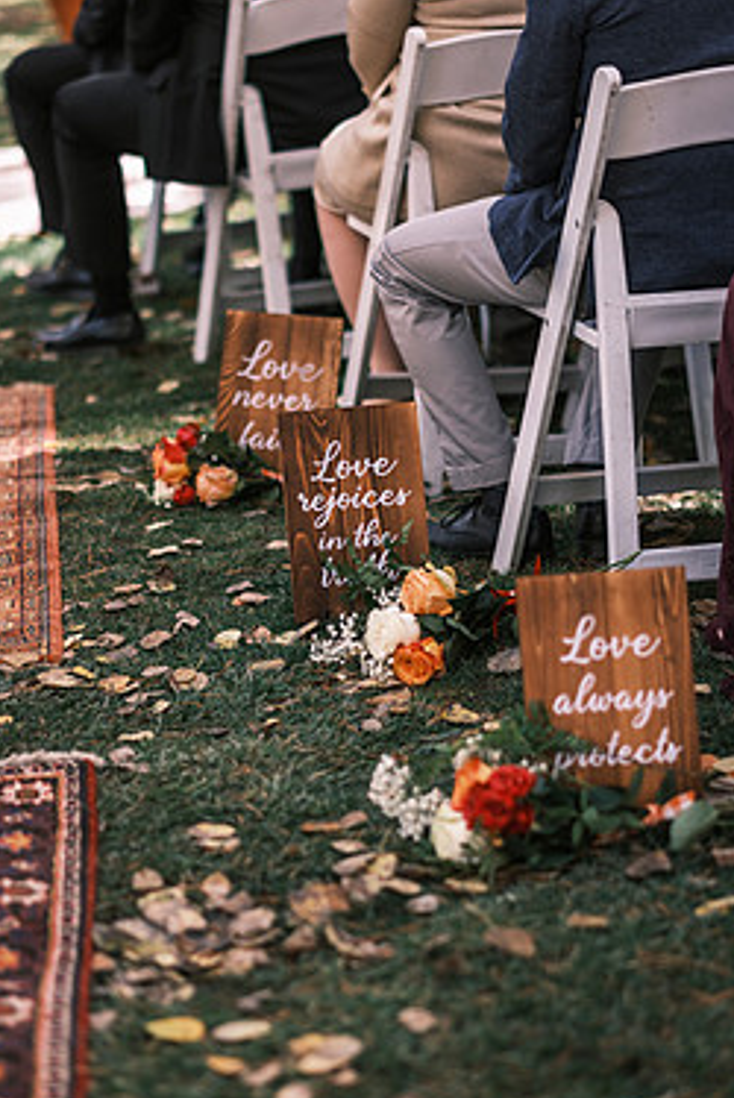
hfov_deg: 13.6
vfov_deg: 20.2
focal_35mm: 101
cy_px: 531
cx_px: 332
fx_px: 3083
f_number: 1.2
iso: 200
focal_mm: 56
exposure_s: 1/2000
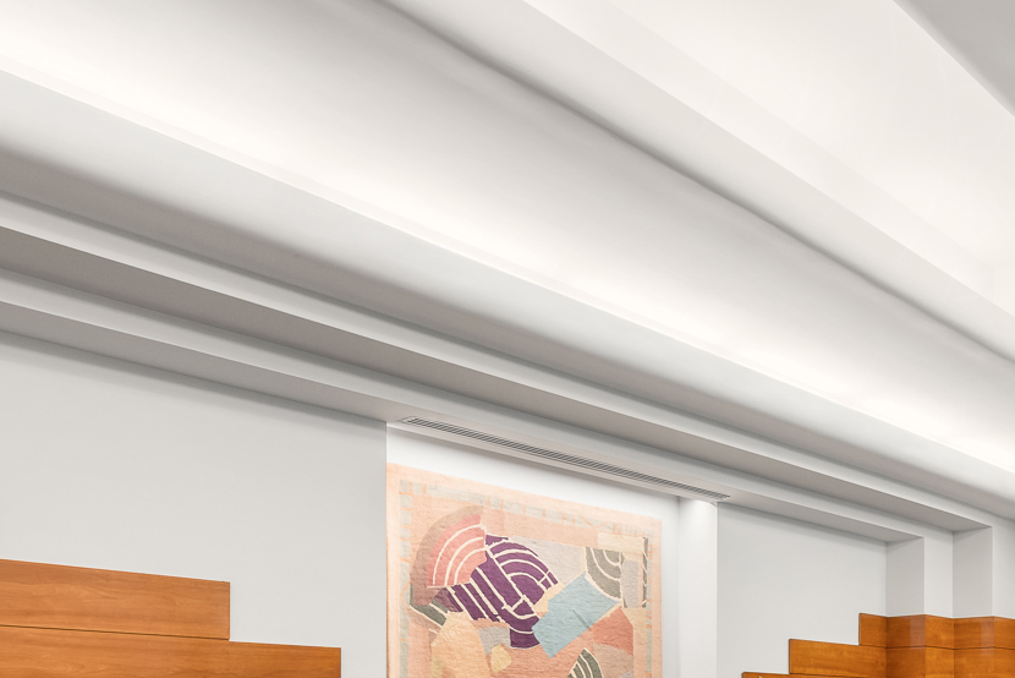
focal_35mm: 37
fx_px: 1043
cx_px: 931
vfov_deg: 32.4
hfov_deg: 46.4
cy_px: 711
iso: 400
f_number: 11
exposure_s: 1/2.5
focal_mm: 16
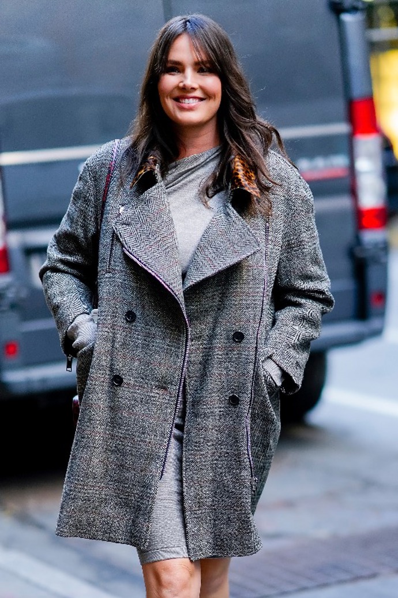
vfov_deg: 23.9
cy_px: 299
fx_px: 1409
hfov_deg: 16.1
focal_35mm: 85
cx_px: 199
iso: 250
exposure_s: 1/500
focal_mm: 85
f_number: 1.4
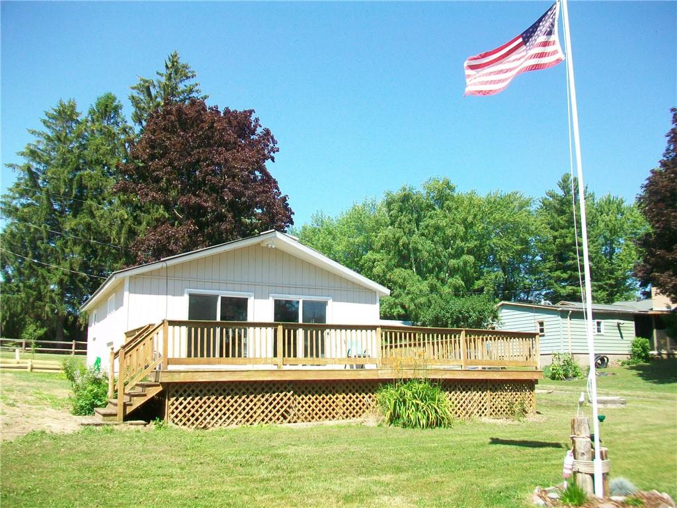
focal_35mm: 32
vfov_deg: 44.2
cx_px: 338
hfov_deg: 56.8
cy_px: 254
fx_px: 626
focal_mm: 5.7
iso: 64
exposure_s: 1/400
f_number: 2.8
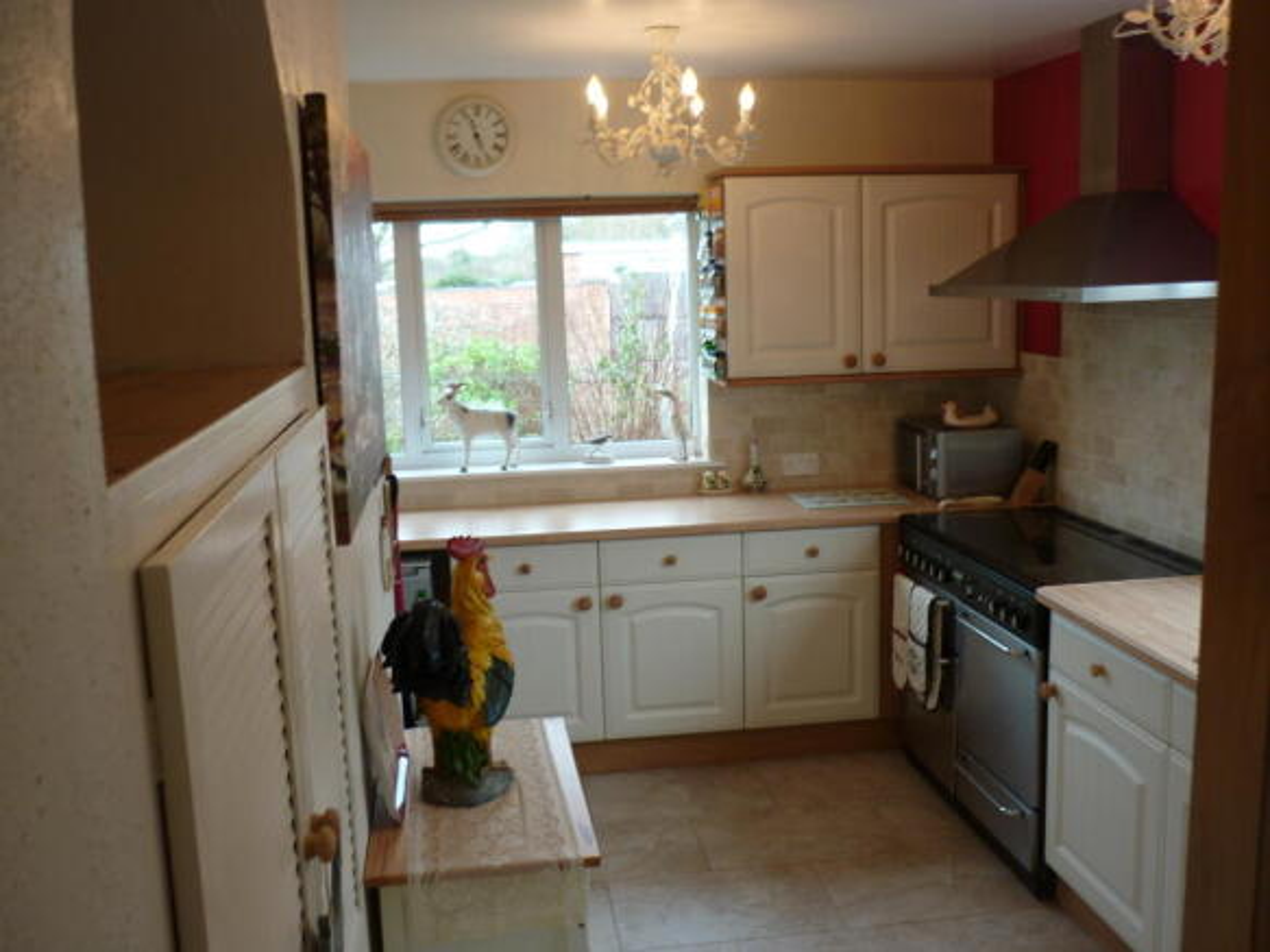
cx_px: 635
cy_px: 476
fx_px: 1210
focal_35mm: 33
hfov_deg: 55.4
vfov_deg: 42.9
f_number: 2.8
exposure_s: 1/50
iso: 80
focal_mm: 5.5
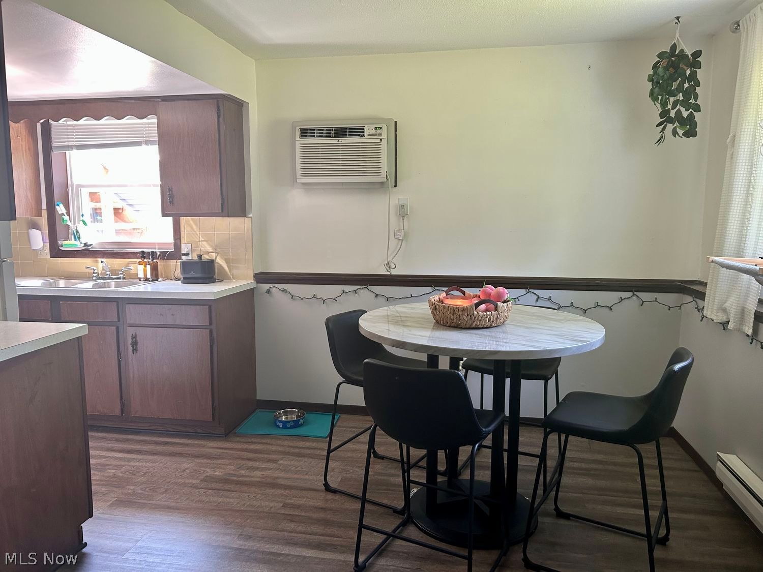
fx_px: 573
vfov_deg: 53.1
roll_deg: +0.4
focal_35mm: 26
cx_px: 382
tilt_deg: -6.7
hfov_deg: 67.3
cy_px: 286
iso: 160
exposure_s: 1/60
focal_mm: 5.7
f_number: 1.5
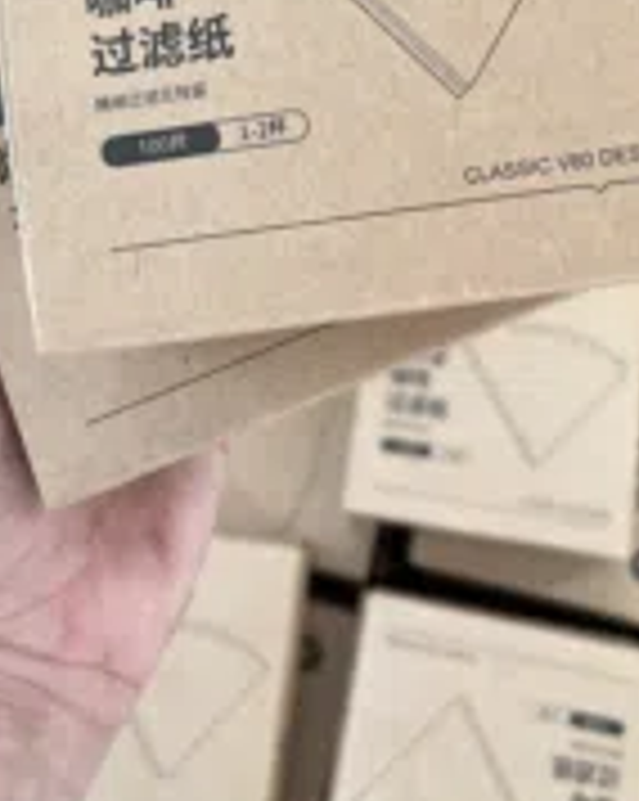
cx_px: 364
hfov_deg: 26.6
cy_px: -68
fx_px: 1350
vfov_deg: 29.9
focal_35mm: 57
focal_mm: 5.1
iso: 100
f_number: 1.6
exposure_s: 1/121
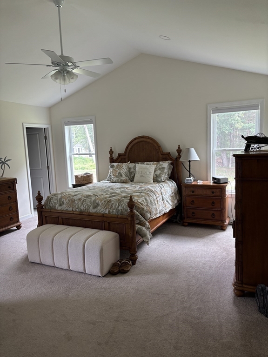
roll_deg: +2.1
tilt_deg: -8.2
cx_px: 134
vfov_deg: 67.3
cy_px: 178
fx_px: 268
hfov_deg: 53.1
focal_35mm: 26
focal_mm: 5.96
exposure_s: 1/60
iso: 125
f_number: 1.6
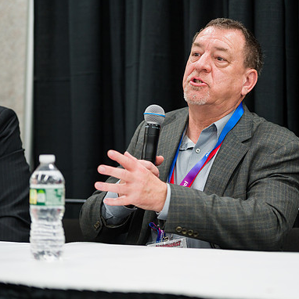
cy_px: 150
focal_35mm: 129
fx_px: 1261
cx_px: 198
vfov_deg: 13.5
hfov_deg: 13.5
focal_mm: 100
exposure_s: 1/320
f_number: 3.2
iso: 1600
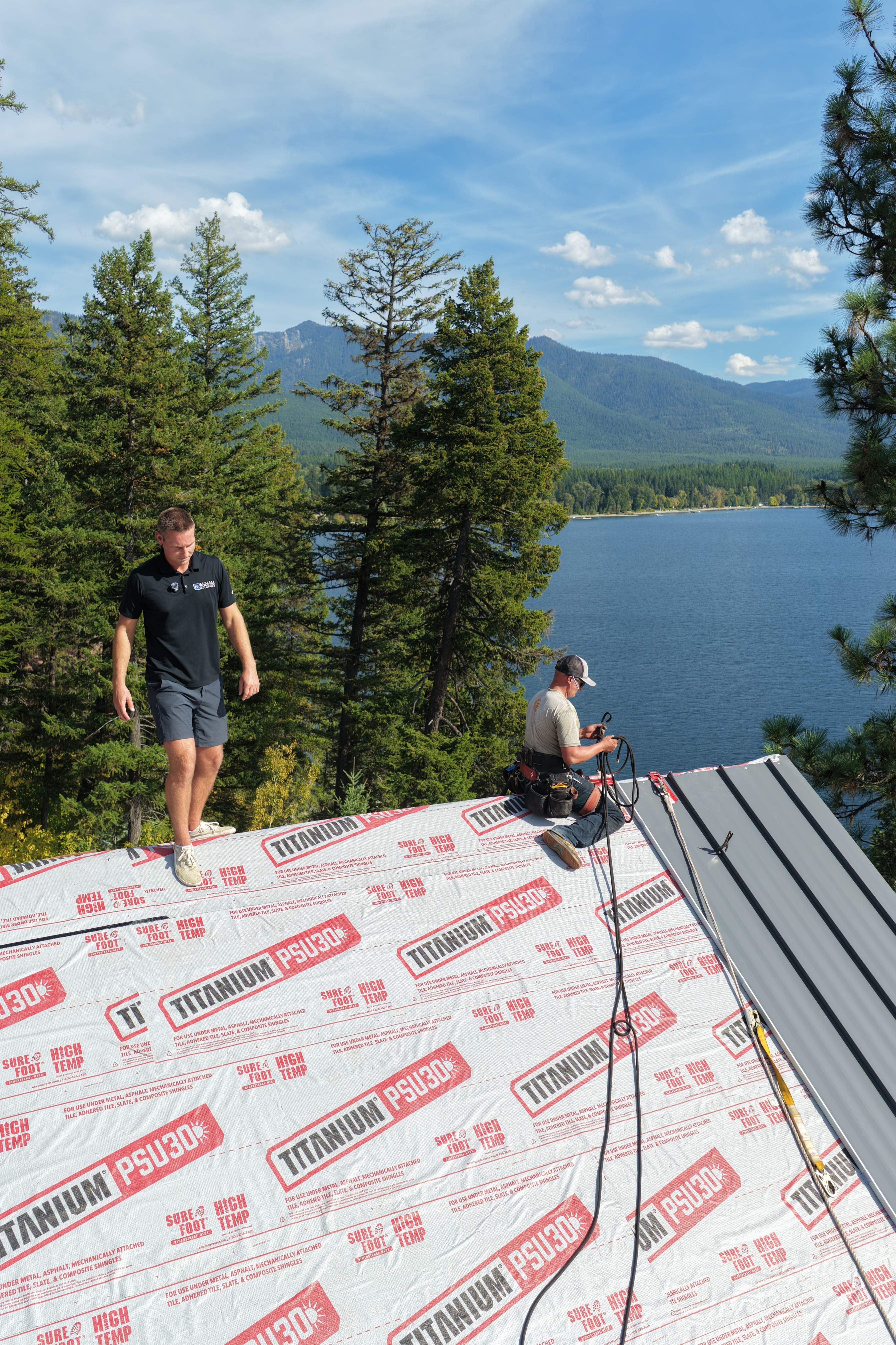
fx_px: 1045
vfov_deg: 65.5
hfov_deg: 46.4
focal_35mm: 28
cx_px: 448
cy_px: 672
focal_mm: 14.45
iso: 200
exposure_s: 1/1600
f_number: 2.8
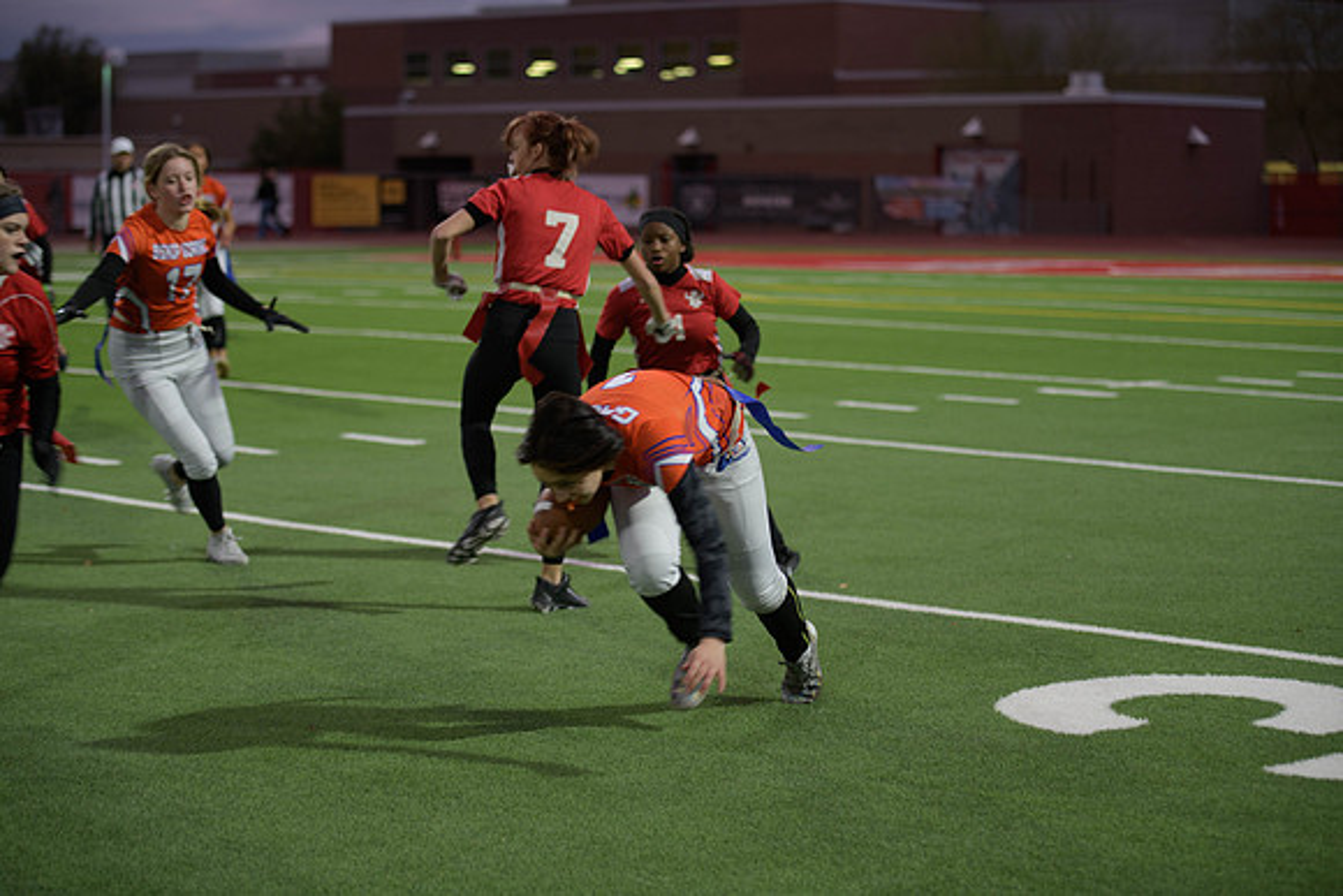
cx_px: 672
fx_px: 3433
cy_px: 448
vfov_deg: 14.9
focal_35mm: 92
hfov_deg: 22.1
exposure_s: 1/200
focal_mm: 92
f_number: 2.8
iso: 450
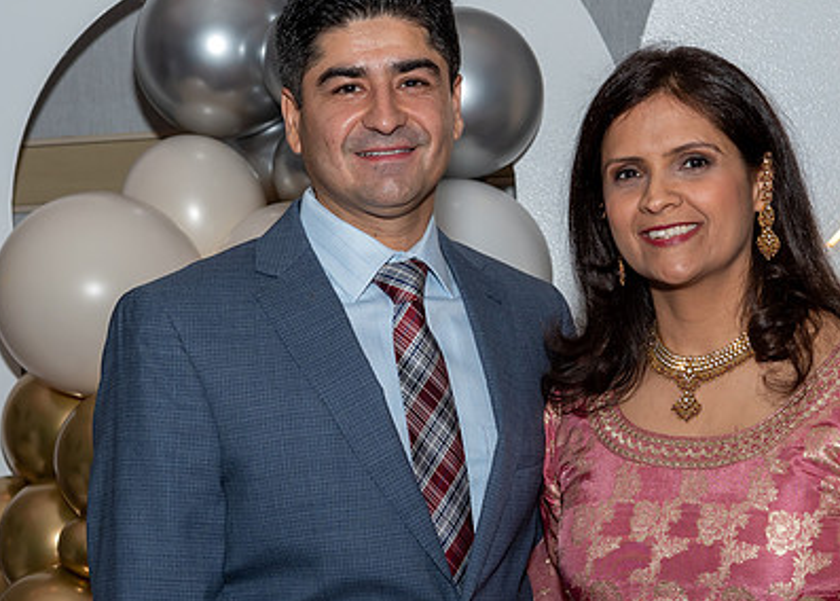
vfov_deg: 13.3
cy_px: 369
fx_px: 2578
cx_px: 545
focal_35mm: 108
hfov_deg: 18.5
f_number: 7.1
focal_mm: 45
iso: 500
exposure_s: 1/250
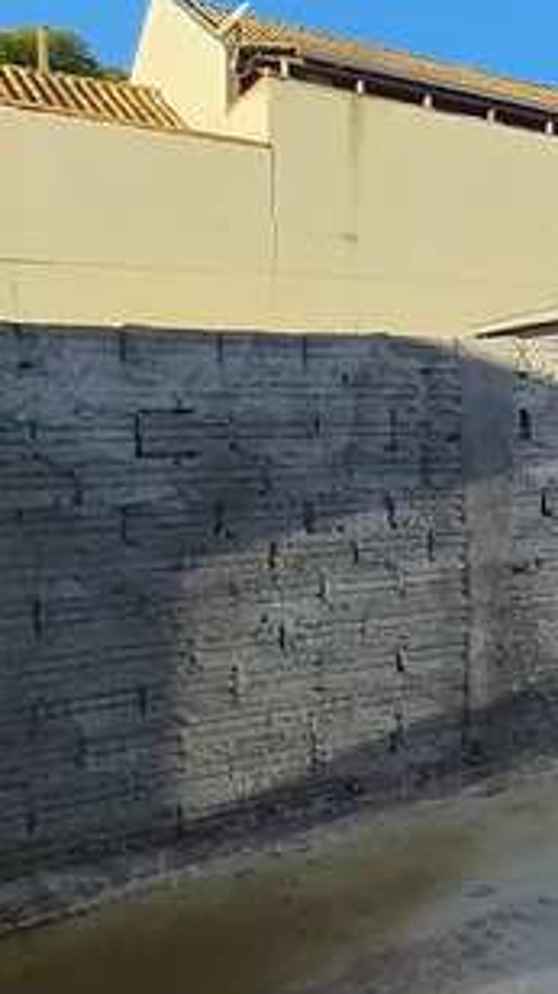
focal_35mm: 38
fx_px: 1001
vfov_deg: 52.8
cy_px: 482
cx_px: 1122
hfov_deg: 18.9
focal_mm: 1.74
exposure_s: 1/1064
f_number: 2.2
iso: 50
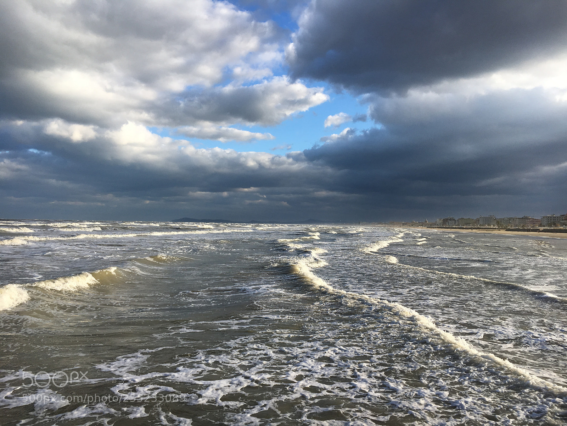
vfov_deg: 48.2
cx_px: 284
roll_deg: -1.7
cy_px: 213
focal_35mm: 29
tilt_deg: +2.2
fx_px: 475
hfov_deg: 61.7
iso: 25
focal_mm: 4.15
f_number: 2.2
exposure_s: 1/1374
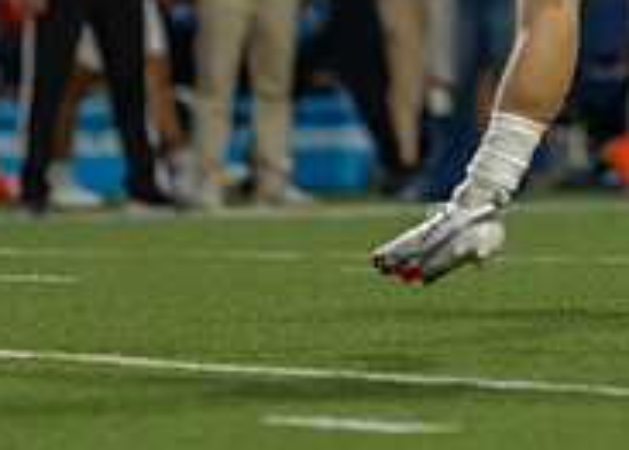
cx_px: 701
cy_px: -233
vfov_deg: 1.6
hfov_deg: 2.3
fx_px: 15857
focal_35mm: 887
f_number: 2.8
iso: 1600
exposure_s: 1/1600
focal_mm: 191
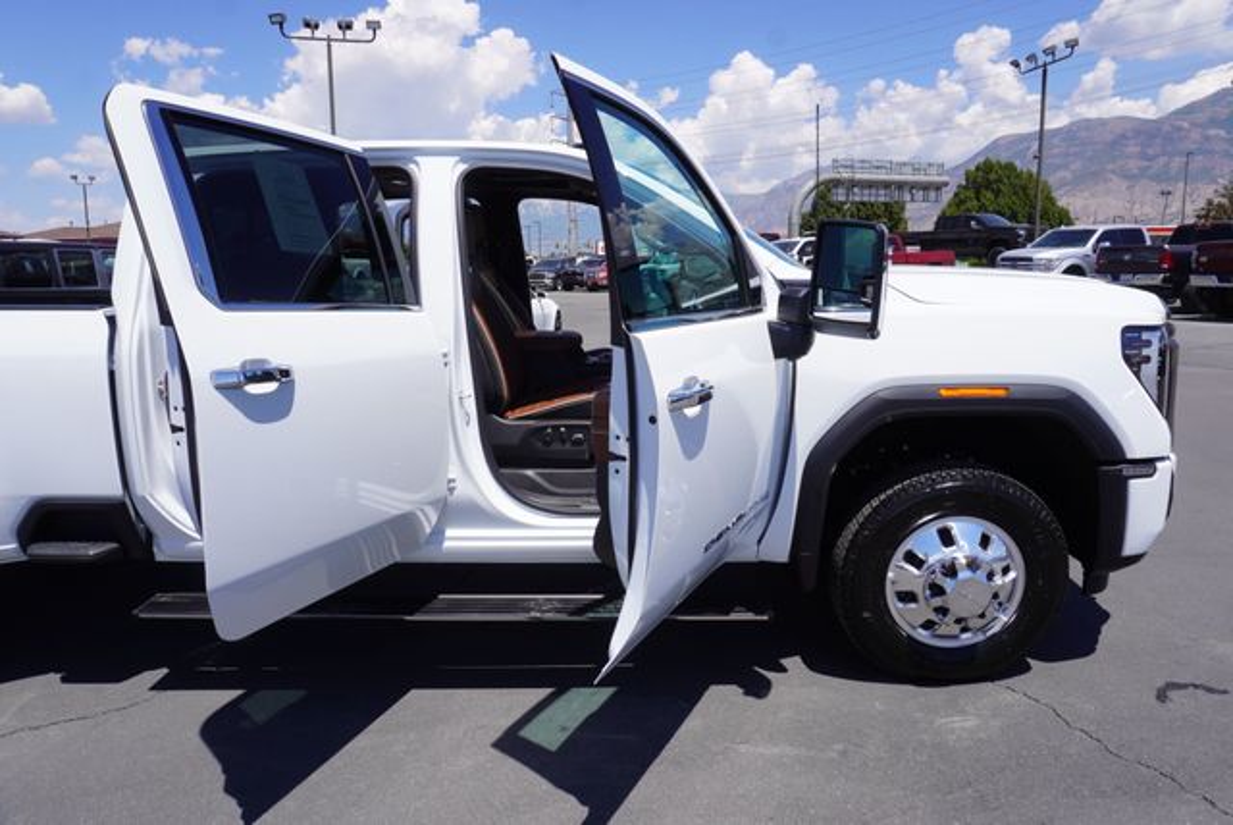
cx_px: 616
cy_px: 412
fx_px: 823
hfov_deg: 73.7
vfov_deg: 53.2
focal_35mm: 24
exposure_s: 1/200
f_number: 10
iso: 100
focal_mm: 16
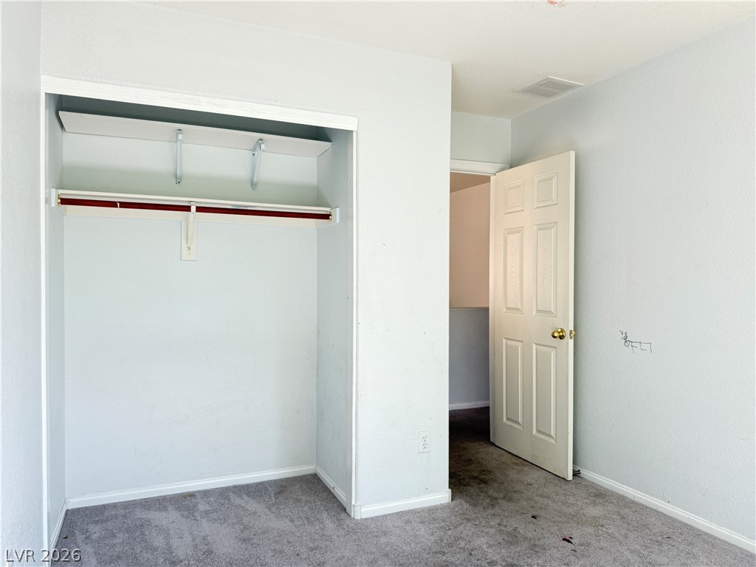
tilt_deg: -0.5
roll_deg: -0.6
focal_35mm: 24
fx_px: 524
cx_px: 378
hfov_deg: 71.6
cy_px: 284
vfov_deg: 56.8
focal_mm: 6.76
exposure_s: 1/243
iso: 200
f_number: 1.78
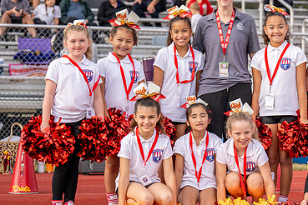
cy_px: 97
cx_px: 232
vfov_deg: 11.0
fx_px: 1069
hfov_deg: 16.3
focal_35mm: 125
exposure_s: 1/1600
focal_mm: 70
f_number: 2.8
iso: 250
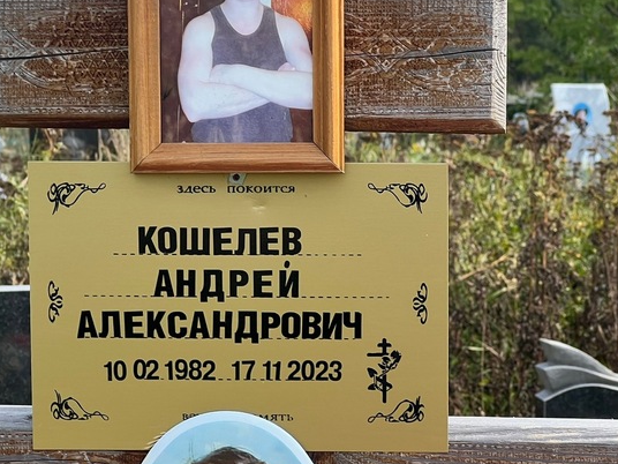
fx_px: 2053
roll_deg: +1.1
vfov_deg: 12.9
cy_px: 249
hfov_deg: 17.1
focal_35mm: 115
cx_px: 308
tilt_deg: -4.6
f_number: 2.8
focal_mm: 9
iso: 32
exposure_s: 1/201
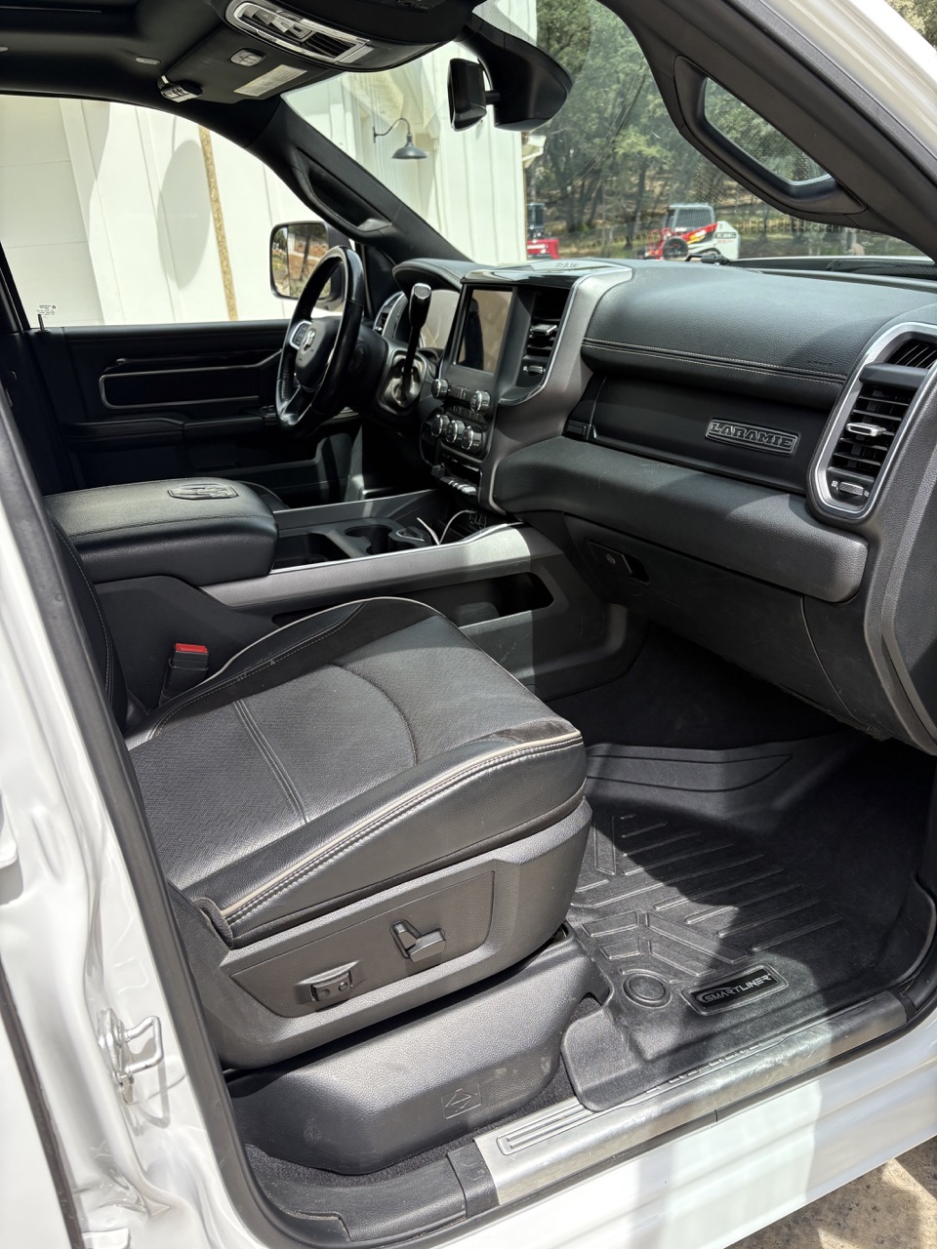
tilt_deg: -20.8
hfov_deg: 53.1
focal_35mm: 26
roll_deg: +3.6
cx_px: 468
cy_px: 624
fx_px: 938
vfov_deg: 67.3
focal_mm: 5.96
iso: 64
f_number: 1.6
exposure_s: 1/907
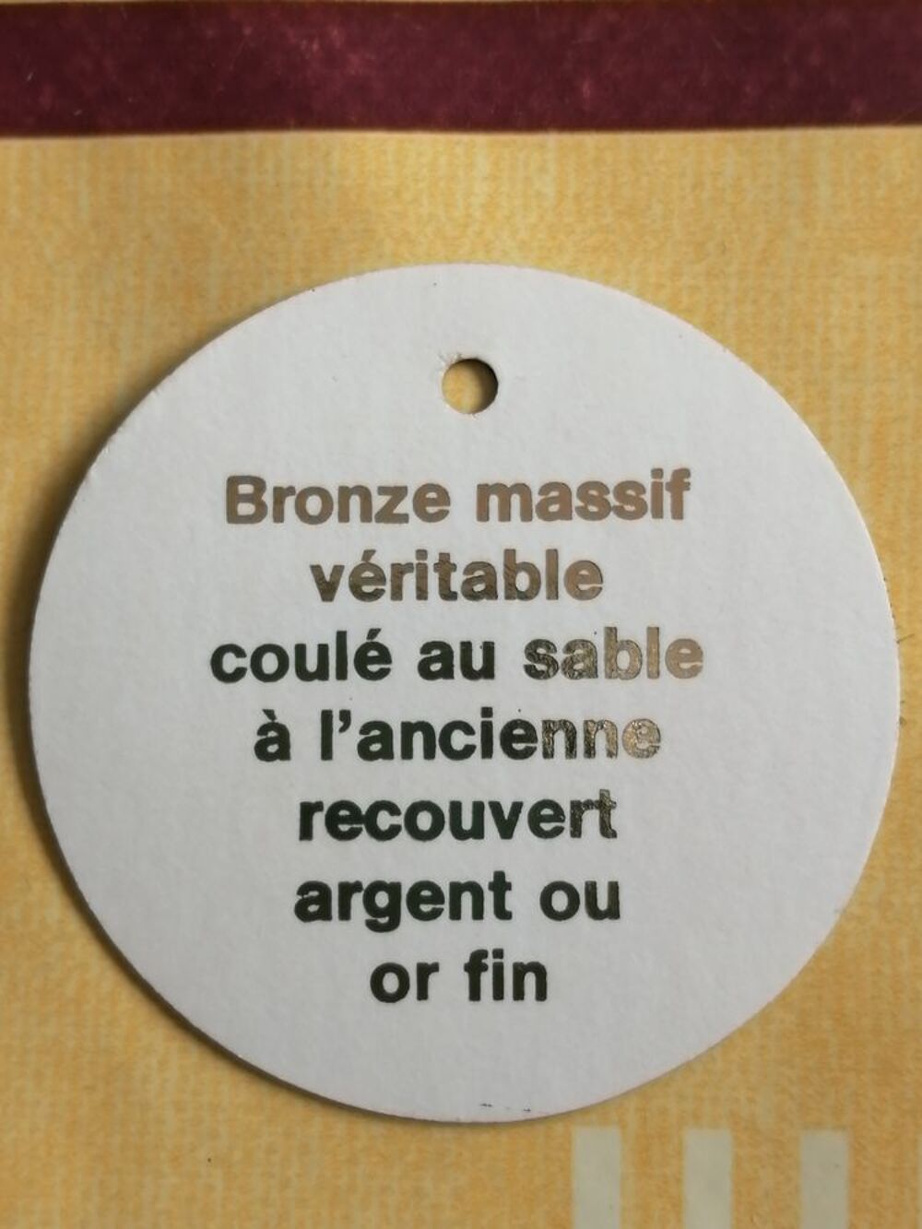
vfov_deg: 33.8
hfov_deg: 25.7
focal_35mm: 57
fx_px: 2024
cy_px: 614
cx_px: 461
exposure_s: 1/120
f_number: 1.8
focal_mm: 3.46
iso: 80
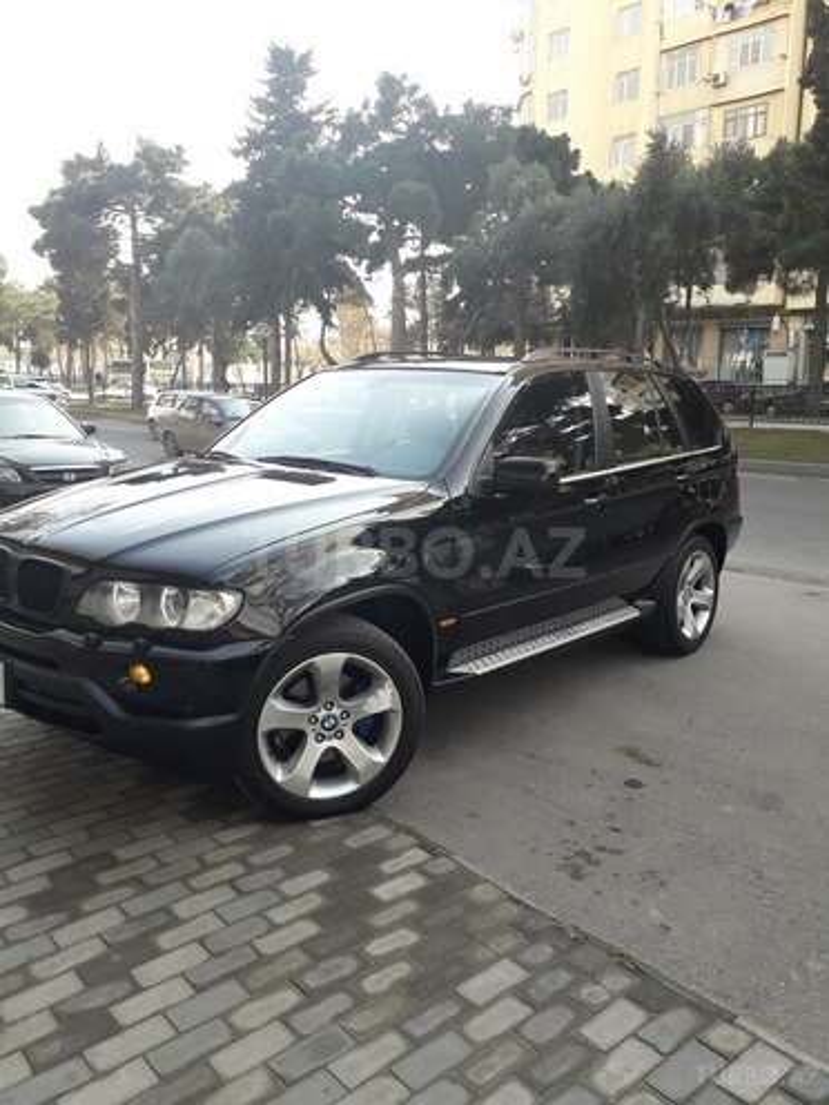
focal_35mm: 27
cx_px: 414
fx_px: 862
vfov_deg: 65.3
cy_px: 552
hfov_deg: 51.4
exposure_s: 1/279
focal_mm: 3.6
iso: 40
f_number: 1.9
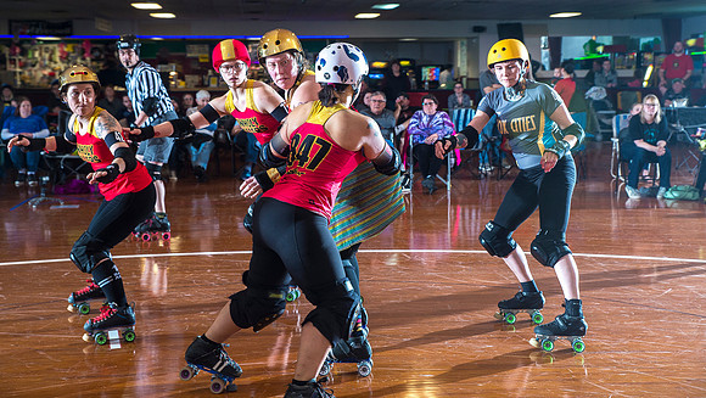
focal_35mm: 53
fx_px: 992
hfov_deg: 39.2
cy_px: 160
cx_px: 349
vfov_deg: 22.7
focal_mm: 50
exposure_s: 1/160
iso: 800
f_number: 5.6
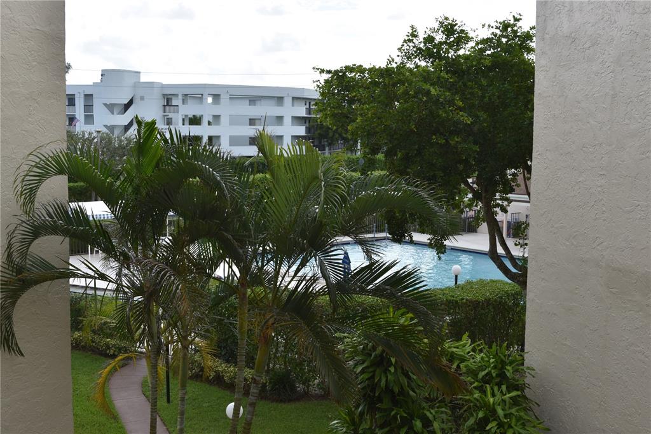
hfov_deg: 42.3
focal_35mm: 46
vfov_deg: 28.9
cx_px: 326
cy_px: 217
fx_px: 841
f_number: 9
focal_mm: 31
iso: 100
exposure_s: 1/200
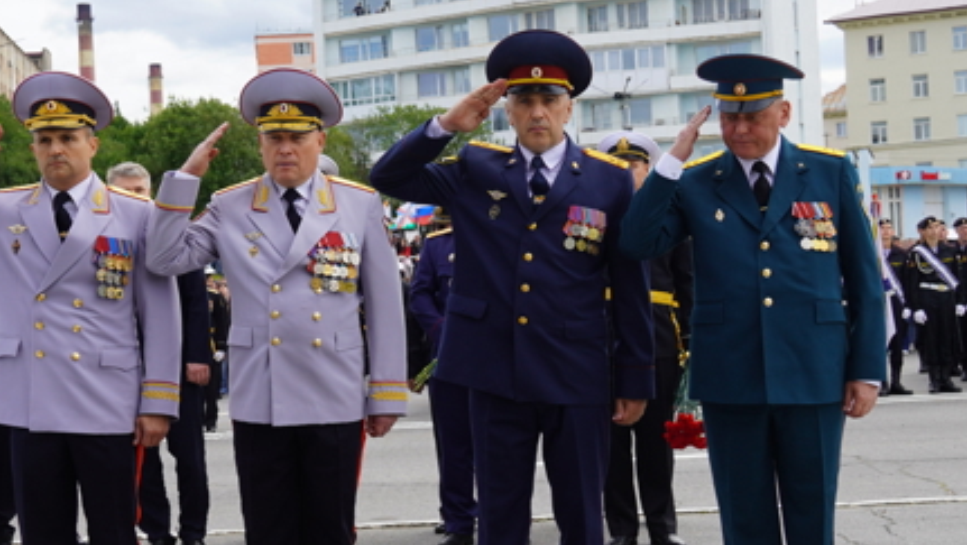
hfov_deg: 29.6
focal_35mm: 71
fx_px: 1822
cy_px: 307
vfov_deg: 17.0
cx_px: 376
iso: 100
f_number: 5
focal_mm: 26
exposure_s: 1/320
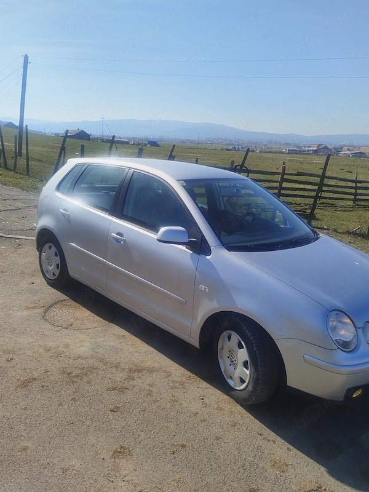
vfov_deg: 67.3
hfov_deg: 53.1
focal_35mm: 26
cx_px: 184
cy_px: 246
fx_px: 370
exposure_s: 1/807
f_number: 1.9
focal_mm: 4.95
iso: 100
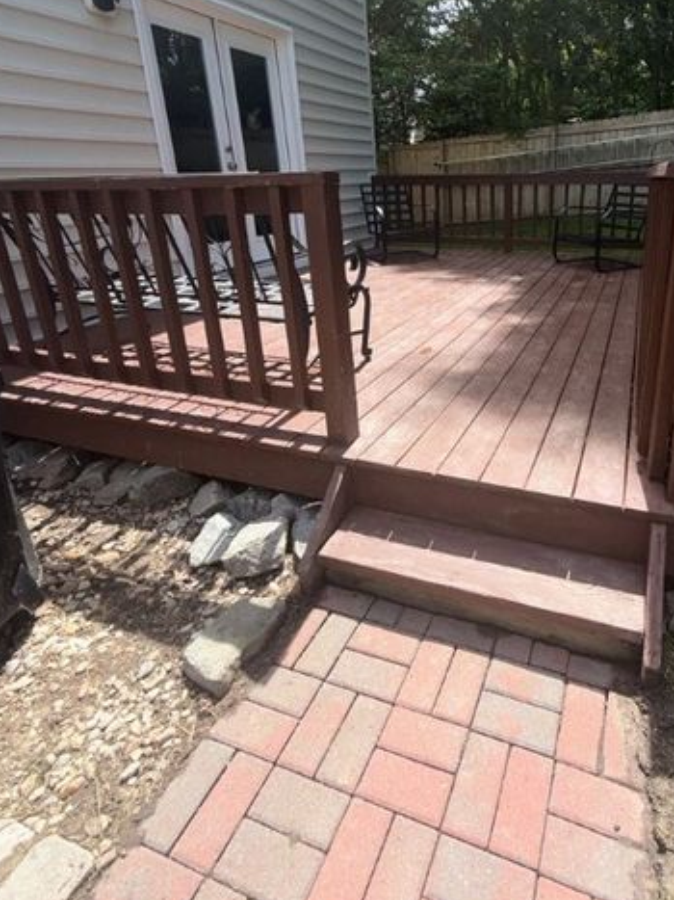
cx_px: 468
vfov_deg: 80.3
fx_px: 519
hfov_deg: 63.7
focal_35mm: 20
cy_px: 338
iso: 16
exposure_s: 1/514
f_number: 2.2
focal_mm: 2.22
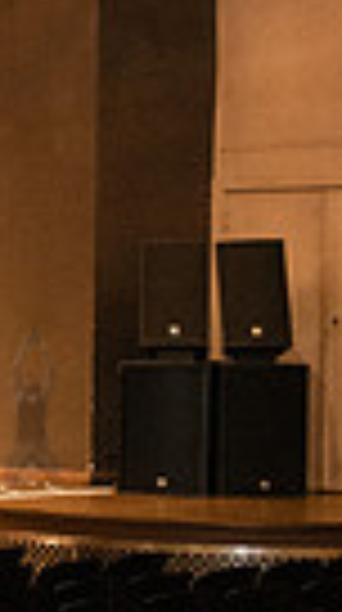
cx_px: -830
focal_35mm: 159
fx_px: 2576
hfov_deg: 6.6
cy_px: 403
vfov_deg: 13.5
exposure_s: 1/200
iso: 5000
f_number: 4
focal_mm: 35
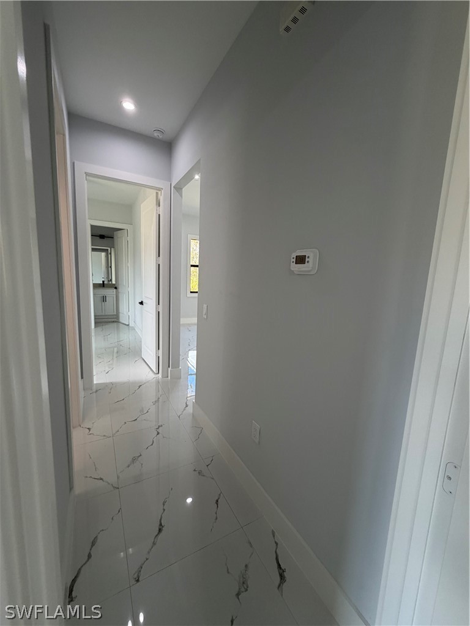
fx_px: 253
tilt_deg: -8.4
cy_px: 313
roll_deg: -2.3
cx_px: 235
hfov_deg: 85.7
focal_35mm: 14
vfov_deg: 102.1
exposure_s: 1/120
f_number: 2.2
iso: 160
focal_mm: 2.22
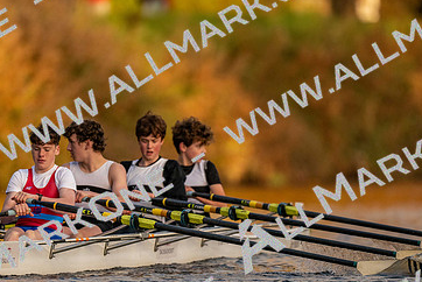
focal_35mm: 961
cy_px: 164
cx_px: 139
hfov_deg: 2.1
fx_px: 11274
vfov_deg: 1.4
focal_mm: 600
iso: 2000
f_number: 4
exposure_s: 1/2500
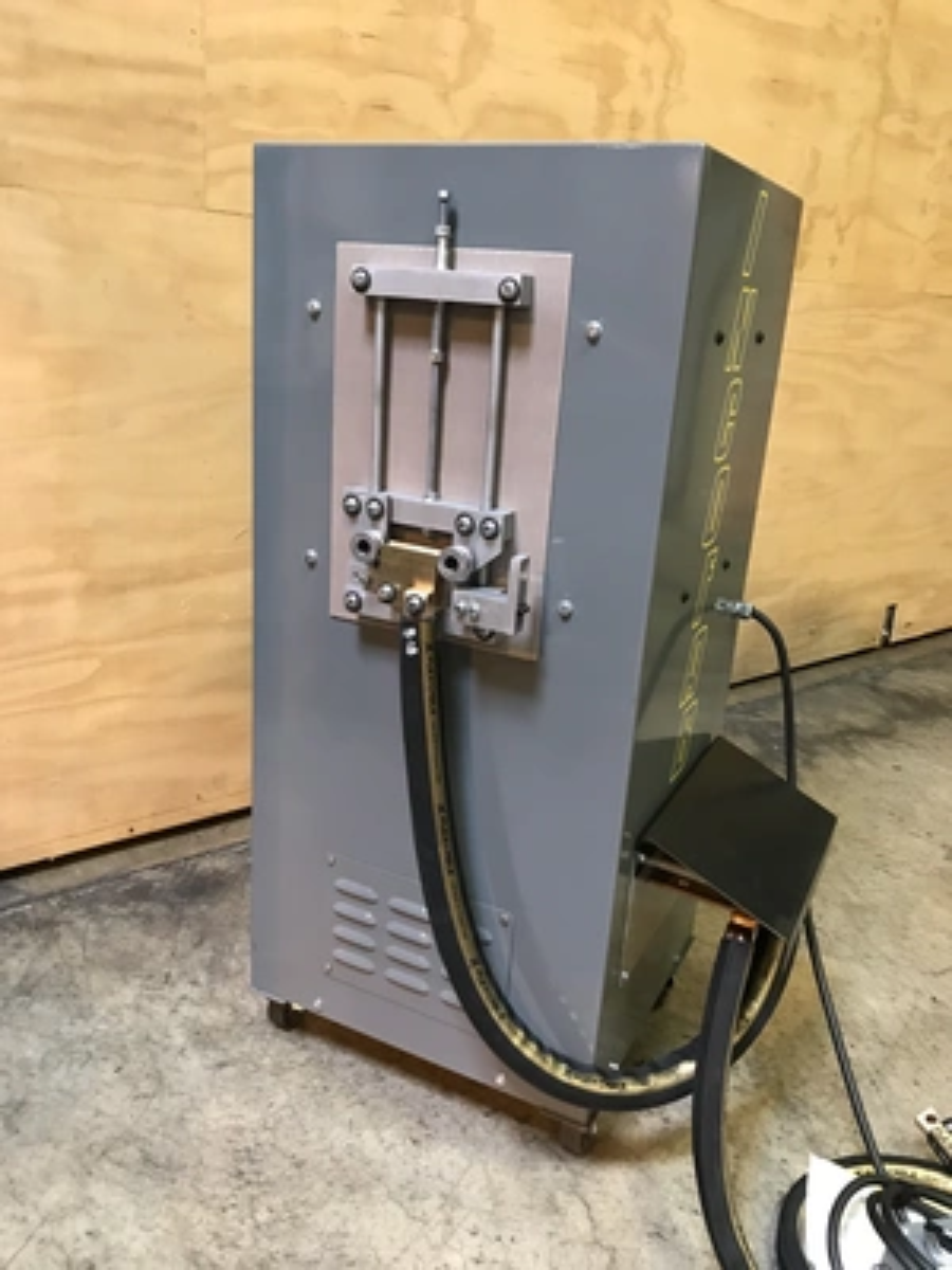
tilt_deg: -17.0
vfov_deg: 63.4
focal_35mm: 28
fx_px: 1027
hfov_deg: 49.7
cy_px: 635
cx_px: 476
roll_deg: -4.1
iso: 64
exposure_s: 1/15
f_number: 1.8
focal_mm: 3.99
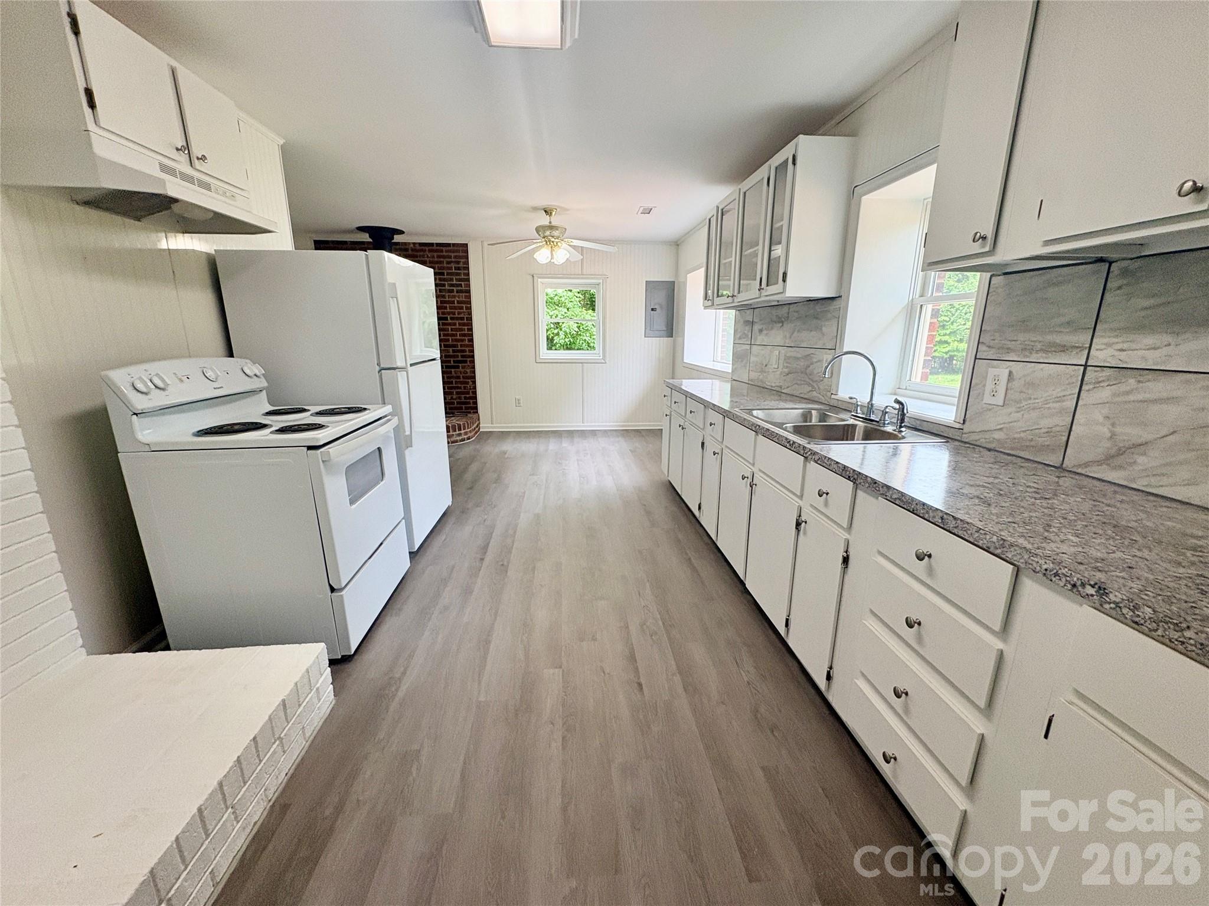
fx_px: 489
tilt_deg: -13.9
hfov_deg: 102.1
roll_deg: +0.3
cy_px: 453
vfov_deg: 85.7
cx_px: 604
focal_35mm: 14
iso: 100
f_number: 2.2
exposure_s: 1/120
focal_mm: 2.22
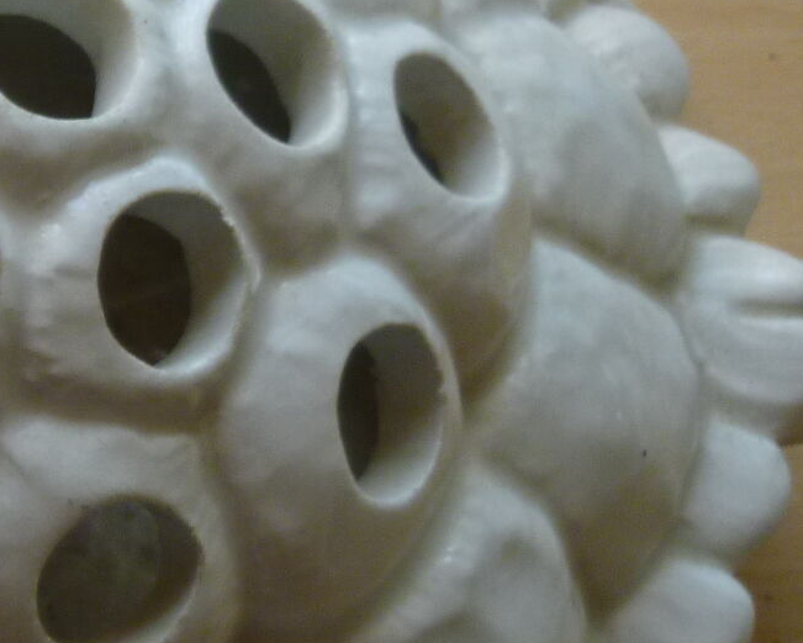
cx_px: -386
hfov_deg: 17.9
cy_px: 321
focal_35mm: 96
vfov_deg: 16.0
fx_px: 2282
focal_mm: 4.5
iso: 100
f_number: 3.1
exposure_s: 1/60
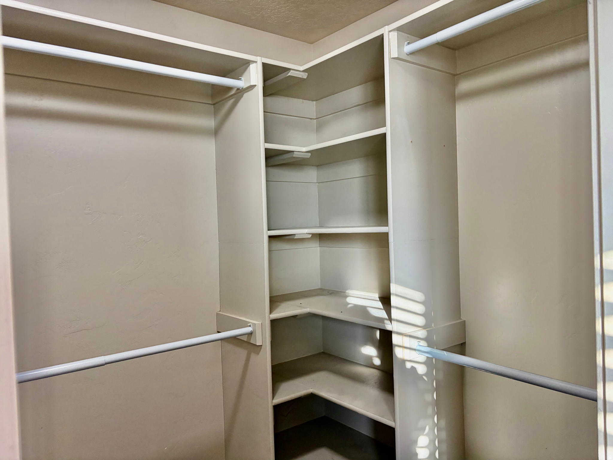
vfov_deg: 53.1
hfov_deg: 67.3
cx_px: 306
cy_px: 230
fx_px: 460
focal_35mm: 26
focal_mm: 5.96
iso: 200
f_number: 1.6
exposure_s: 1/120
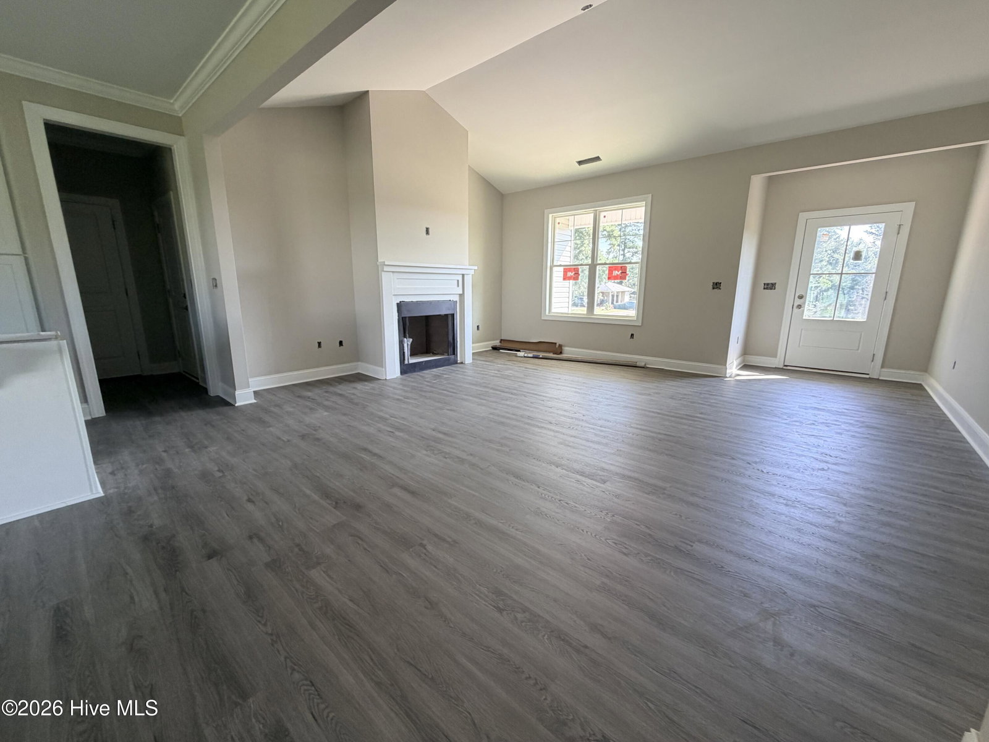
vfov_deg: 85.7
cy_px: 371
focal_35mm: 14
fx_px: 400
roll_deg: +0.2
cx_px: 494
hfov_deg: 102.1
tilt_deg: -10.4
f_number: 2.2
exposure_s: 1/121
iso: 160
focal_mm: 2.22
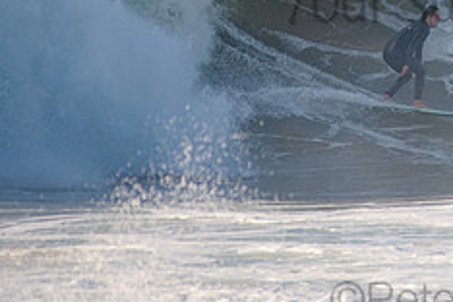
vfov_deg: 1.1
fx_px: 15615
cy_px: -22
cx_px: 480
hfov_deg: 1.7
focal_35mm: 1241
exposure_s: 1/1600
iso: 200
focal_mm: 500
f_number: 5.6
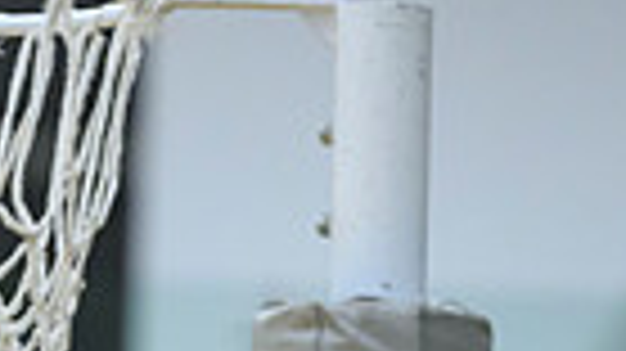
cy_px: 968
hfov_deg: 2.6
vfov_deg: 1.4
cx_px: -217
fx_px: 13902
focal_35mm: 838
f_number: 2.8
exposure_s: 1/1000
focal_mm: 165
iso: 4000
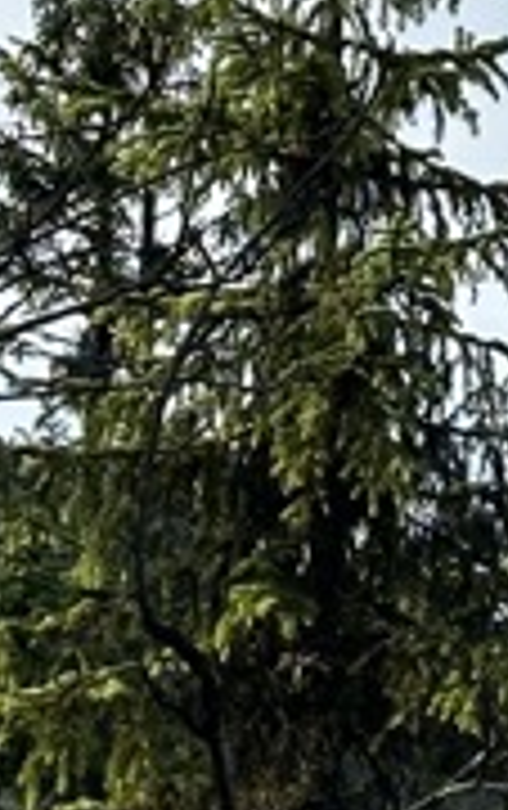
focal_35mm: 289
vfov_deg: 7.2
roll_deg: -1.0
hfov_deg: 4.5
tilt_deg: +10.1
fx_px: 6381
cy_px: 693
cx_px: 881
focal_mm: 6.86
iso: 64
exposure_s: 1/3257
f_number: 1.78
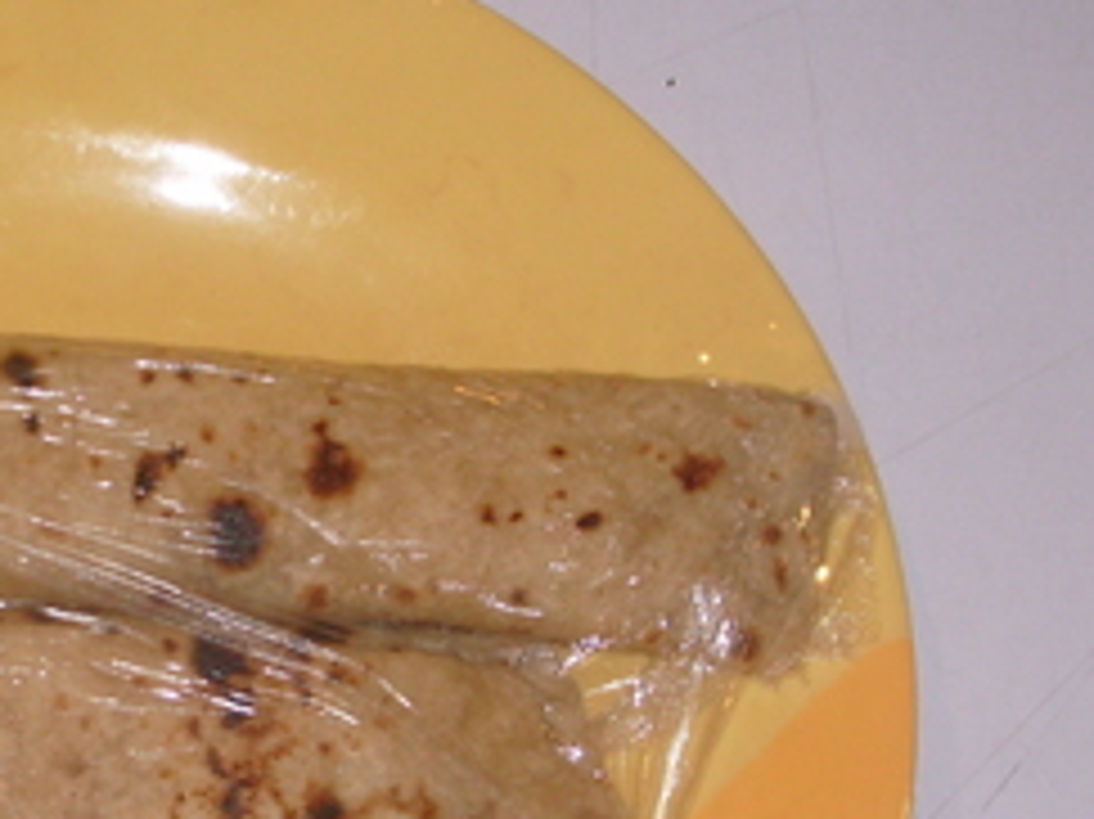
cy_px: 610
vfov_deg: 13.8
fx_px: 3380
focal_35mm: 107
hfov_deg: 18.0
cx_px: 59
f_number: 3.3
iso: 100
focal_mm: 8.7
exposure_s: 1/60
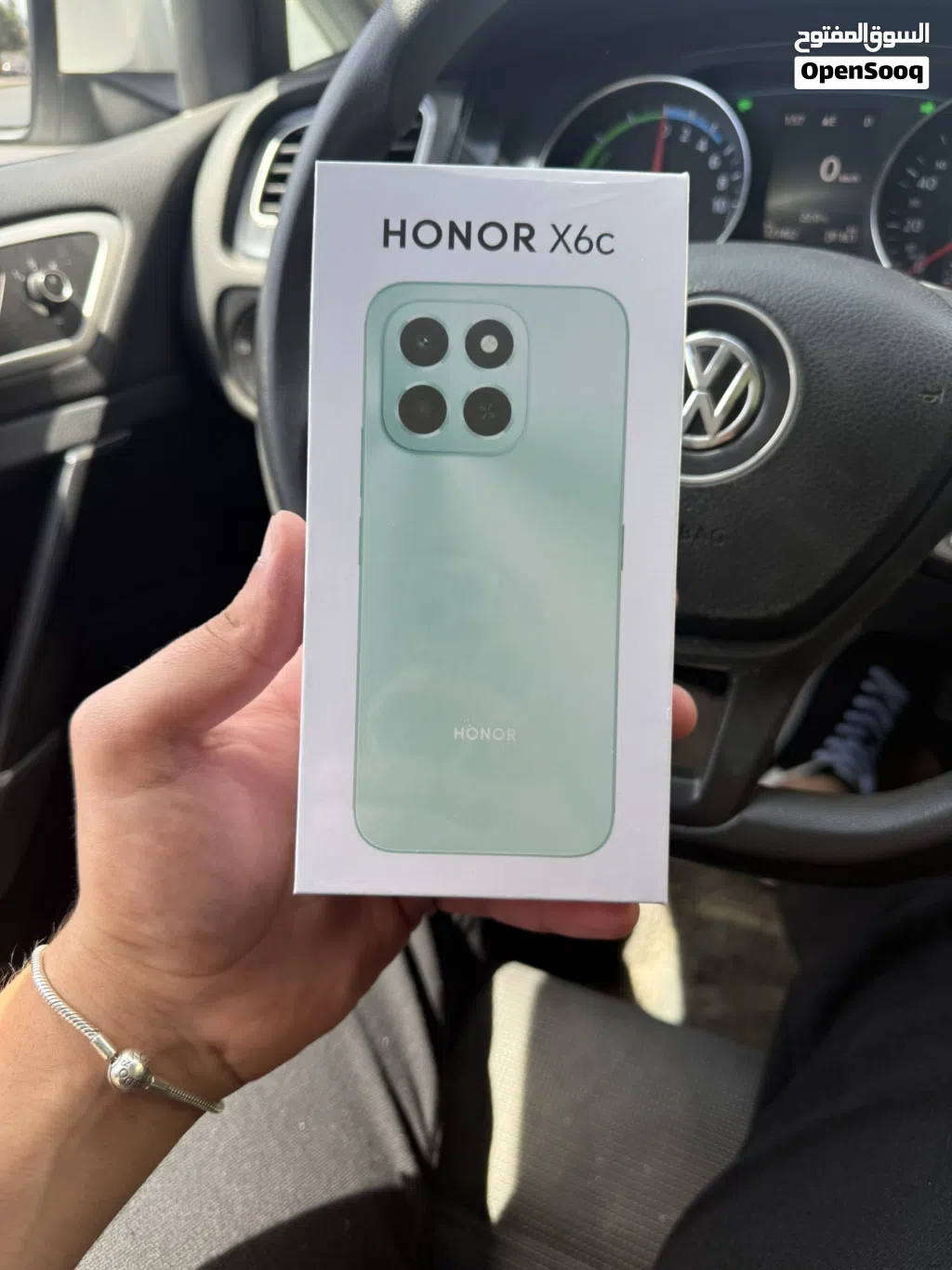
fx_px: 880
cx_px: 476
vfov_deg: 71.6
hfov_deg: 56.8
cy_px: 635
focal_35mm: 24
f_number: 1.78
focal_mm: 6.76
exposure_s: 1/428
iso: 80
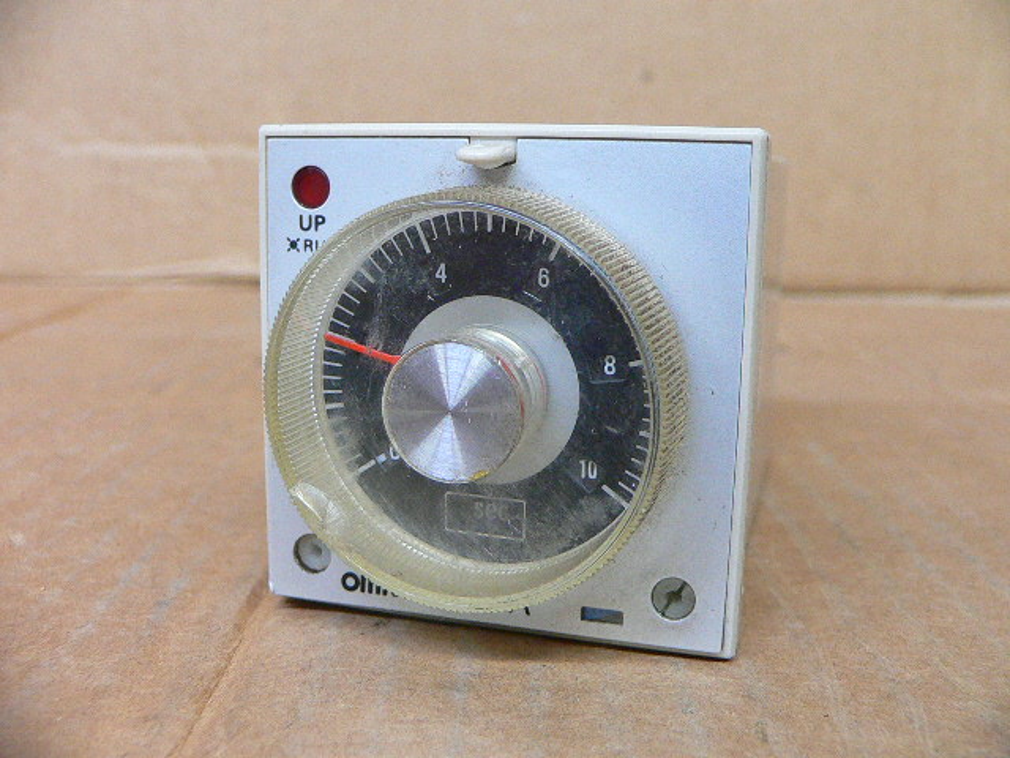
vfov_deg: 39.7
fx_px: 1050
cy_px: 379
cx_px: 505
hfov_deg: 51.4
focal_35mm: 36
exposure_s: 1/15
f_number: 2.8
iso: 200
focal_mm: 4.8
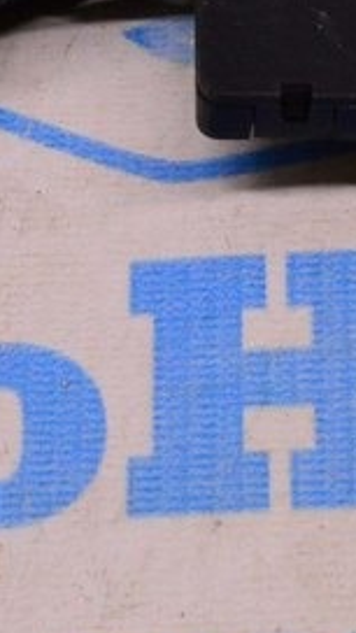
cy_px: 36
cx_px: 256
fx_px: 3776
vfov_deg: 9.5
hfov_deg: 5.4
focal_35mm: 225
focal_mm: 38
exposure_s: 1/125
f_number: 8
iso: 1600
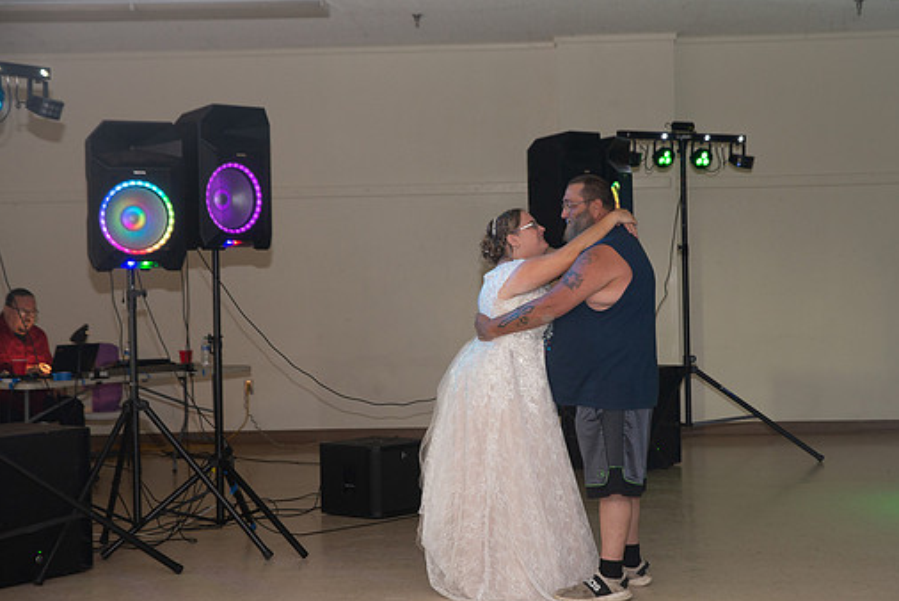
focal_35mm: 71
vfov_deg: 19.2
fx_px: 1774
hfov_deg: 28.4
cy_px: 312
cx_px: 487
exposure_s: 1/125
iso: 800
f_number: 3.5
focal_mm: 62
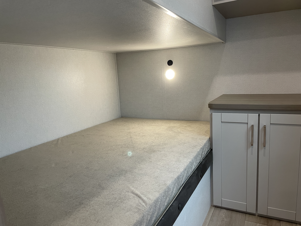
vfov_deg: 53.1
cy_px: 113
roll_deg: +1.7
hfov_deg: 67.3
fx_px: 226
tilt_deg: -5.8
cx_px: 150
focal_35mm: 26
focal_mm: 4.2
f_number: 1.6
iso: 125
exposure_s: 1/62
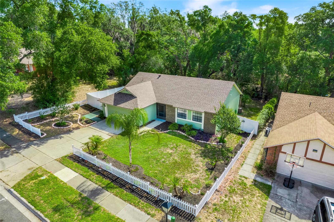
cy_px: 111
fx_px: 204
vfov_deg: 57.2
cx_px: 167
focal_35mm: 22
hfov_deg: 78.6
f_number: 2.8
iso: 100
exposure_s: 1/240
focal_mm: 8.38
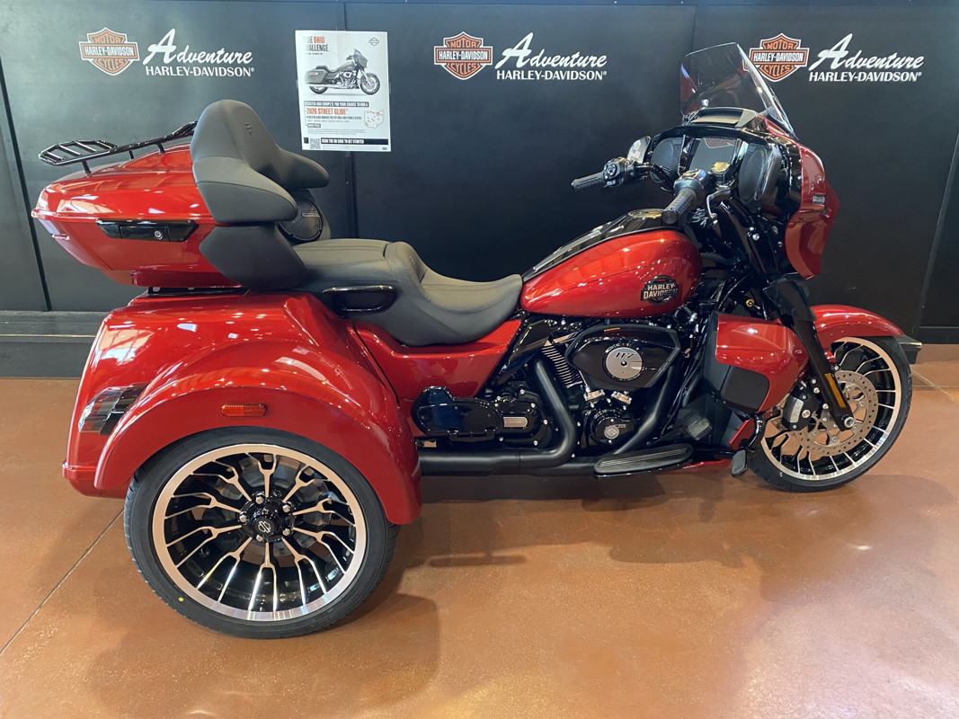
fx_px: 720
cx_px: 480
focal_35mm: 26
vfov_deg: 53.1
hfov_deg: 67.3
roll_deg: +0.2
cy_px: 360
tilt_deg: -20.4
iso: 320
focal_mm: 4.25
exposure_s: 1/60
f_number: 1.8
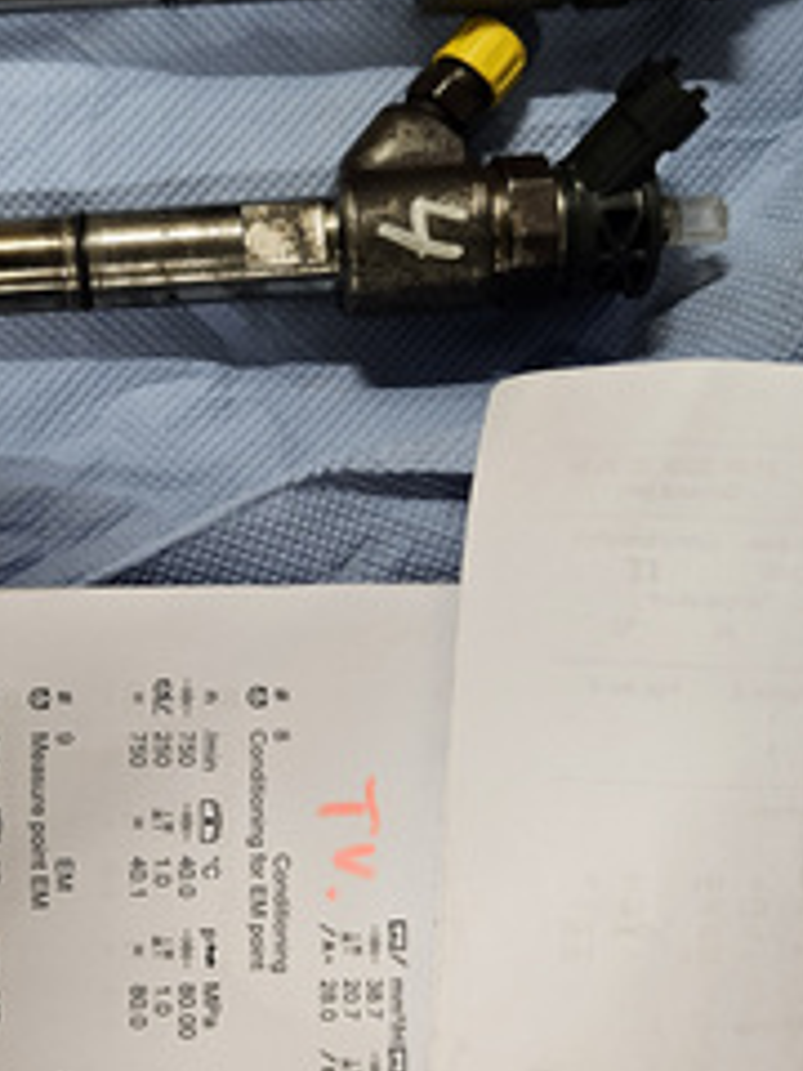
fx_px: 1485
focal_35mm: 48
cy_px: 544
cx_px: 243
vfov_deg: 39.7
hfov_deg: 30.0
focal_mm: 5.4
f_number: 1.8
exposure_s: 1/100
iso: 400
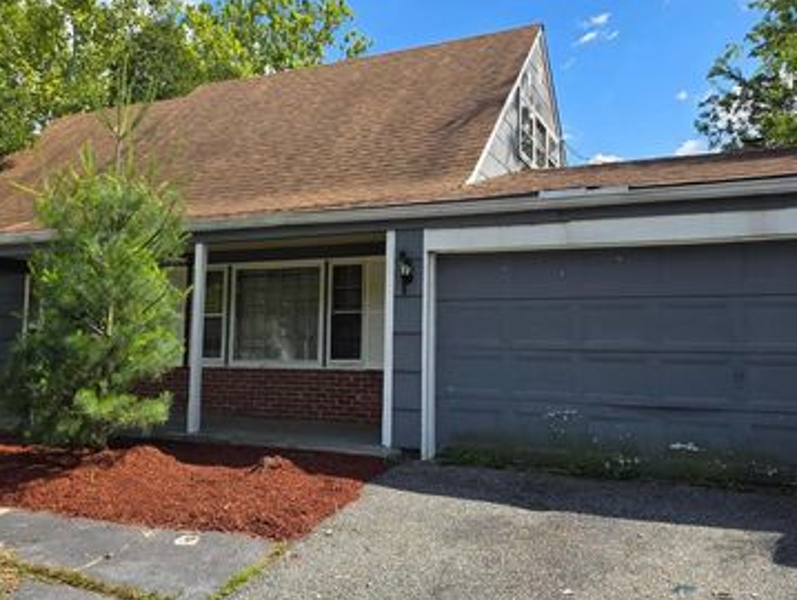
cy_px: 272
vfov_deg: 44.2
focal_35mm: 32
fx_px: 738
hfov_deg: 56.7
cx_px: 375
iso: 80
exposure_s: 1/3727
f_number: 1.7
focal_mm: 6.3
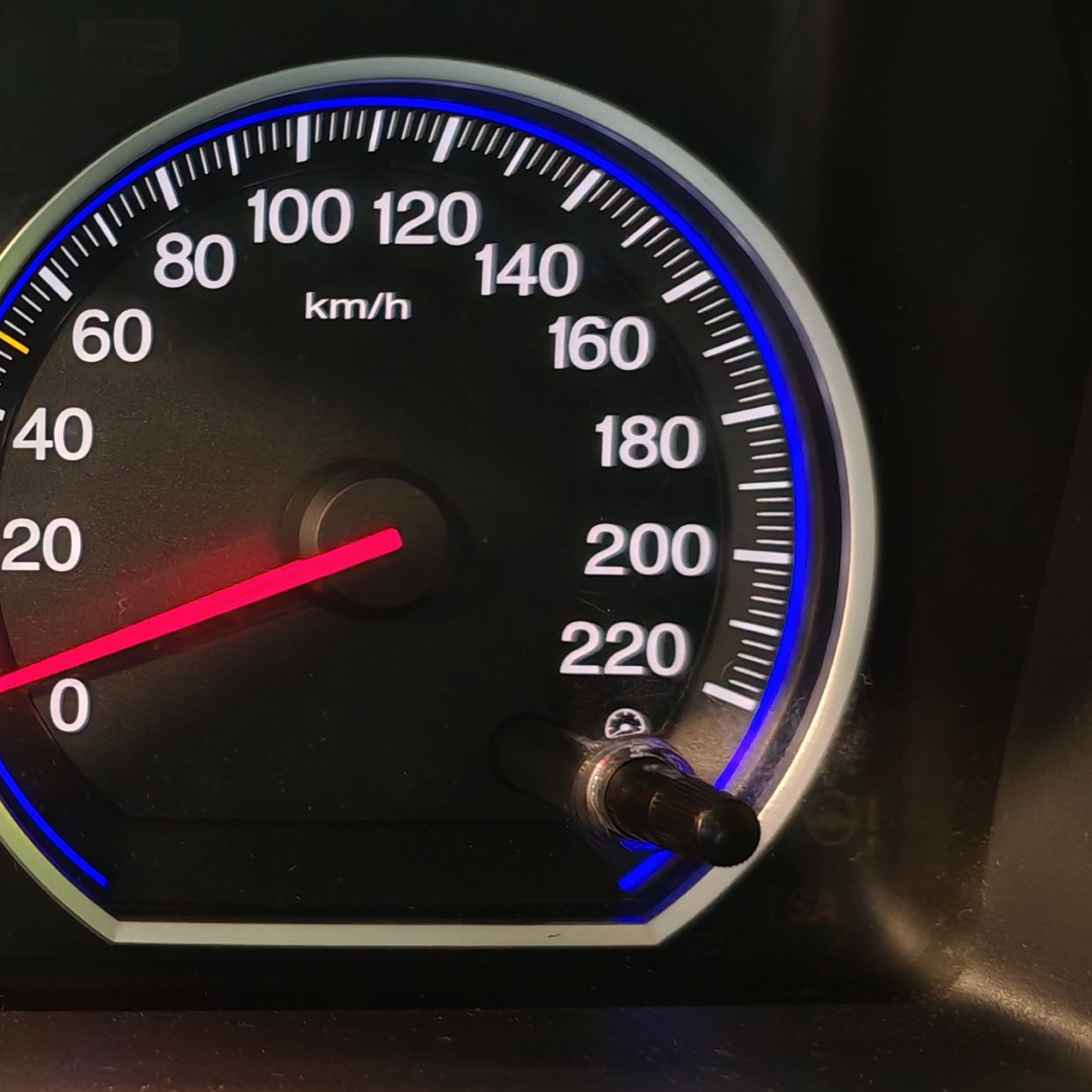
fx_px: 2463
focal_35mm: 69
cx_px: -388
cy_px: 431
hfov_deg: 22.1
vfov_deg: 25.0
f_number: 1.4
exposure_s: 1/33
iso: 160
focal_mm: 6.83
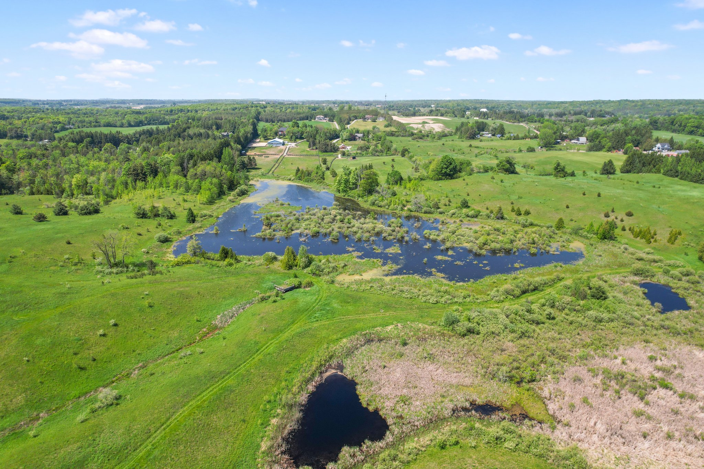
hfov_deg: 78.6
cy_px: 234
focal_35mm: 22
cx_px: 352
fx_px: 430
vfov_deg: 57.2
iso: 100
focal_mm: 8.38
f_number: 2.8
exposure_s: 1/1600
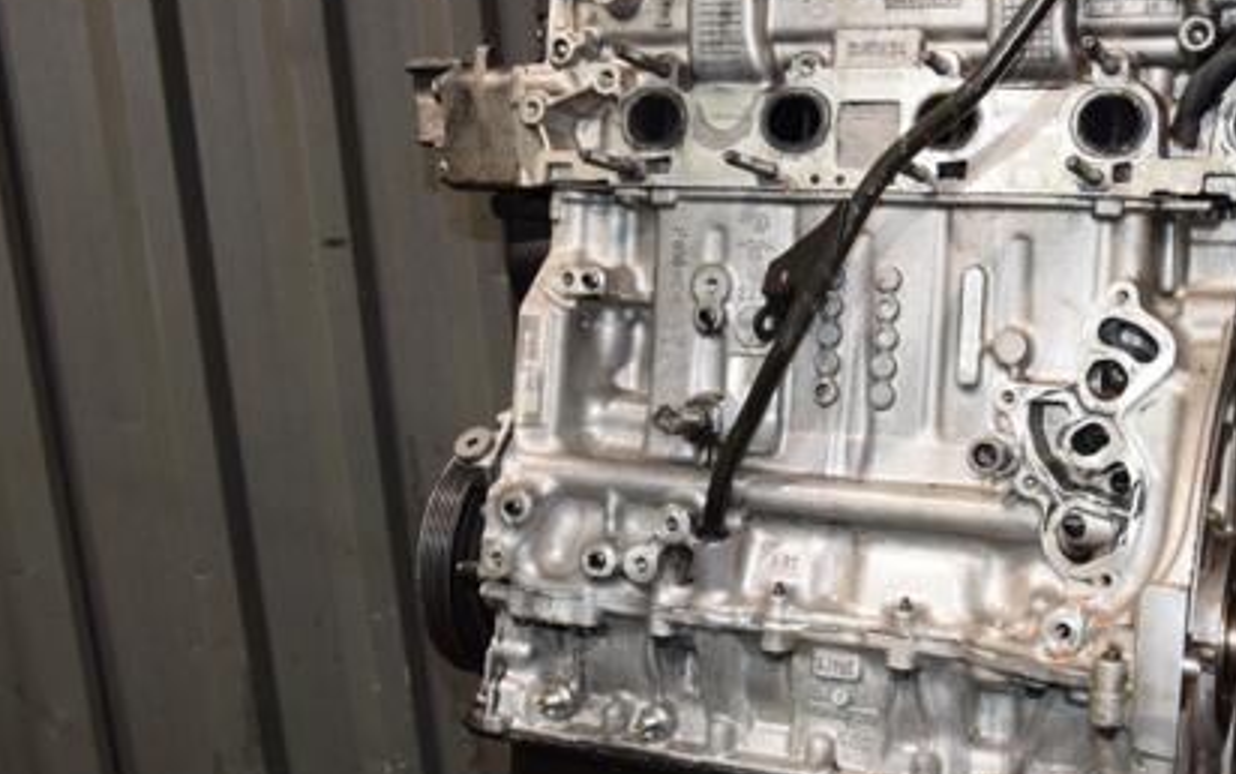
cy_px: 363
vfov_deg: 27.6
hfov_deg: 42.3
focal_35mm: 47
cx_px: 825
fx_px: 1575
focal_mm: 21
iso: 800
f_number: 5
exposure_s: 1/80
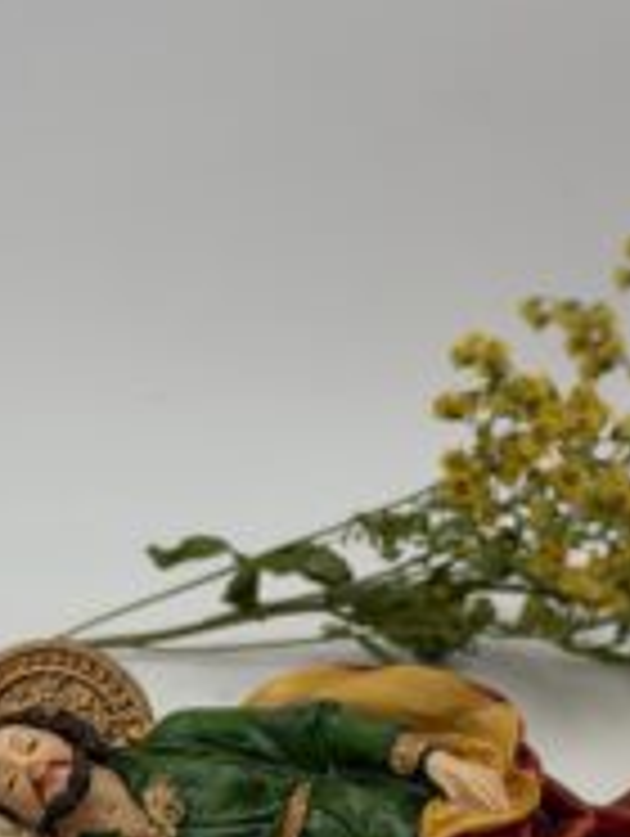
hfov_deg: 14.4
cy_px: 666
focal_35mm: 103
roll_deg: -0.6
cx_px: 266
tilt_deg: -17.1
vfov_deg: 18.9
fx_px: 2494
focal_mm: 6.76
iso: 64
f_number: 1.78
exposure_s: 1/2494
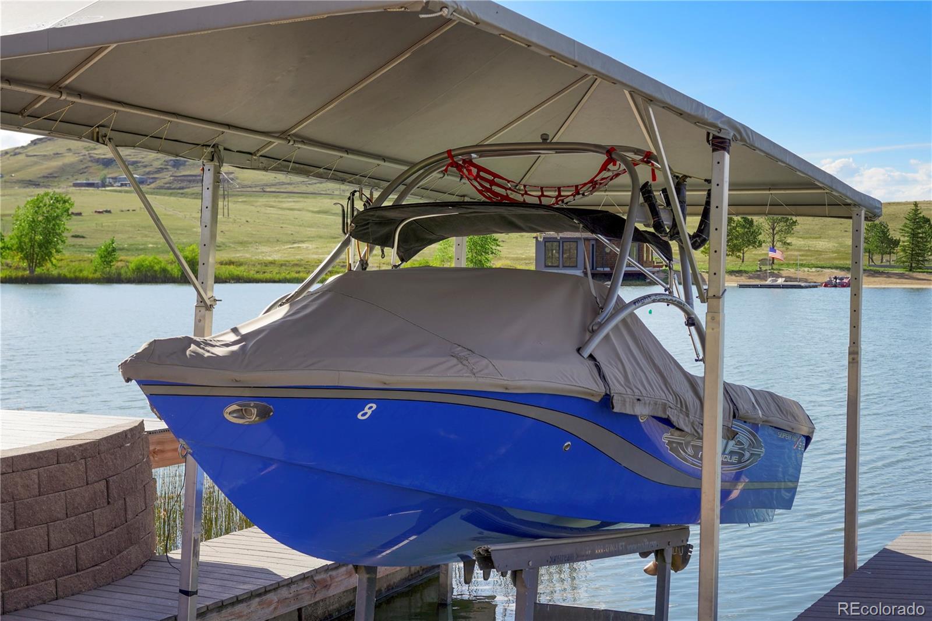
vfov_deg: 22.6
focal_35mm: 60
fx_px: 1553
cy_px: 310
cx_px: 466
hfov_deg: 33.4
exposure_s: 1/400
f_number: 9
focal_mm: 60
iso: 200
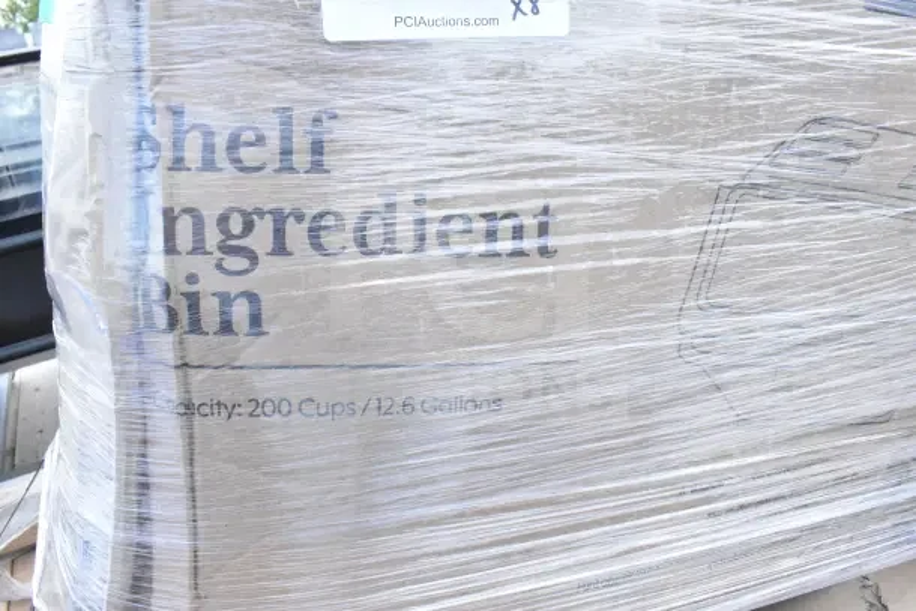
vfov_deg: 43.6
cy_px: 306
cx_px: 458
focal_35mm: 30
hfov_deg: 61.9
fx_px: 763
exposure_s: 1/640
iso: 6400
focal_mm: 20
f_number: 13
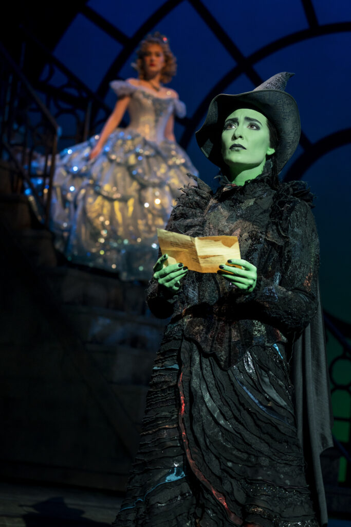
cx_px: 176
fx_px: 1243
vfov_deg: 23.9
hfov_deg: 16.1
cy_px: 264
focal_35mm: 85
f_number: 4
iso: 2000
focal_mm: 85
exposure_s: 1/320
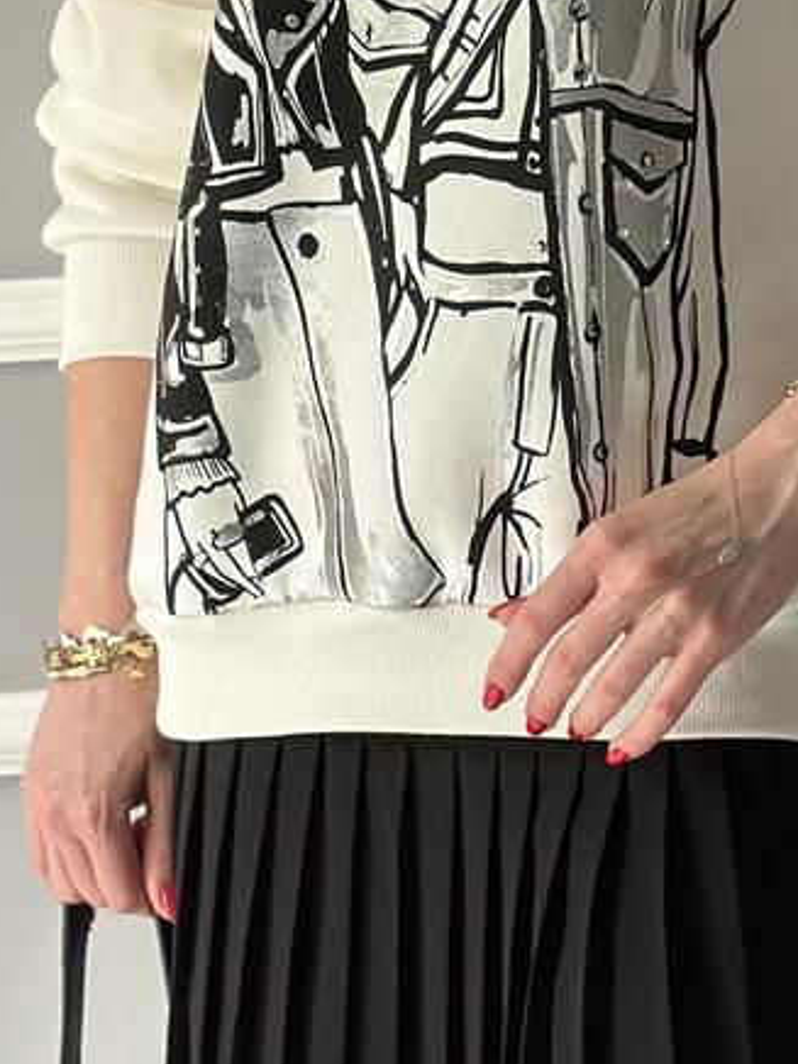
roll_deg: +3.5
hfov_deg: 11.0
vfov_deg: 14.6
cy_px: 276
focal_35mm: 135
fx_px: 4150
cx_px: 478
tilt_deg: -7.6
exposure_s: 1/64
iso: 125
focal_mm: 6.86
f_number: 1.78
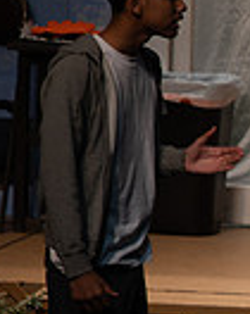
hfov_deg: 1.2
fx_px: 12260
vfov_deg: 1.5
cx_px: 679
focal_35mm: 1321
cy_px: 197
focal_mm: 320
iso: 720
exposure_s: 1/200
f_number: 6.3
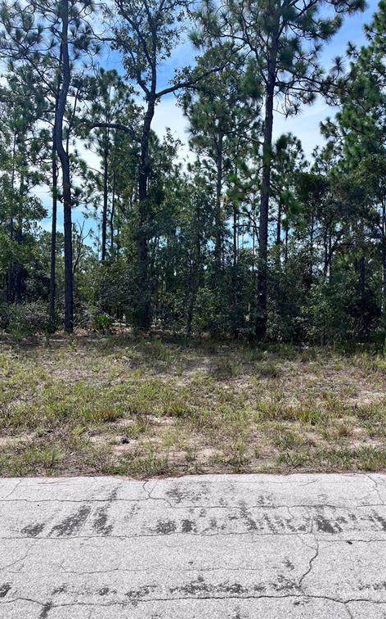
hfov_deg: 44.4
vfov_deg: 66.5
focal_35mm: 28
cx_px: 223
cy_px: 309
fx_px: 472
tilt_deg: +0.2
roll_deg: -1.4
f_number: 1.6
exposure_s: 1/2899
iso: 50
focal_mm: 5.1
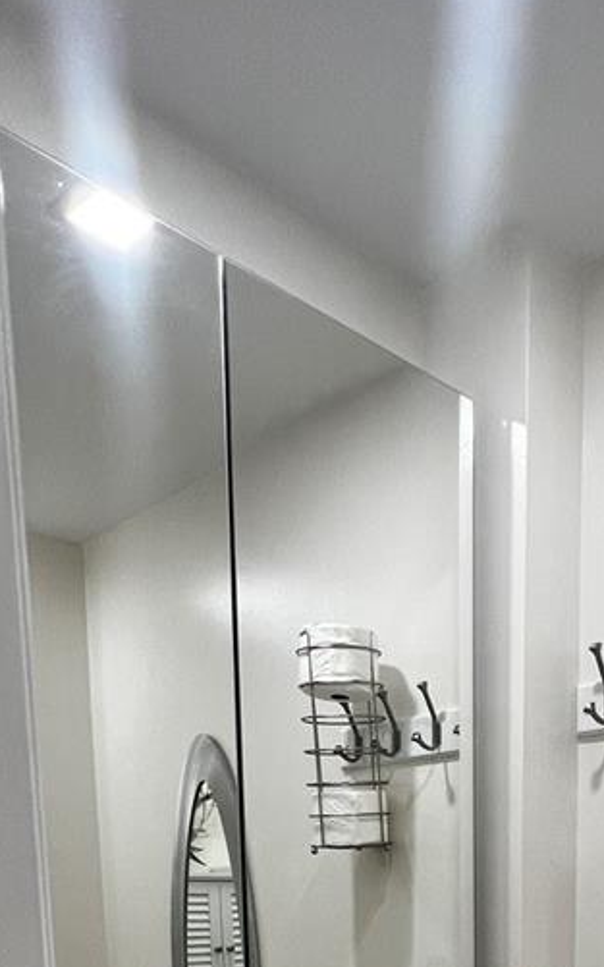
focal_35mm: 33
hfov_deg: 36.4
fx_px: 869
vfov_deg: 45.2
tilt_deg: -8.5
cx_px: 523
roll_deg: +0.1
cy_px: 1042
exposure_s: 1/120
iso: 125
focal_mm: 1.57
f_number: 1.8
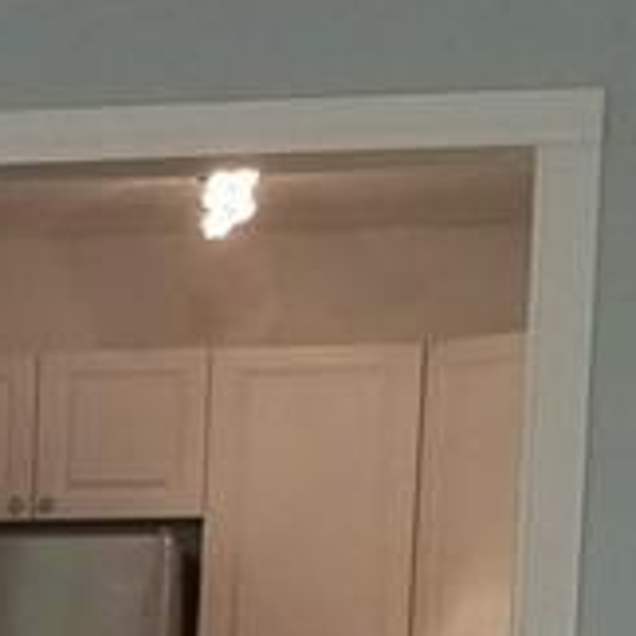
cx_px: -769
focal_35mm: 170
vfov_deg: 9.8
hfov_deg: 9.4
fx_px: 3534
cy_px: 1087
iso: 100
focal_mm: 4.3
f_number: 1.7
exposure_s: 1/120
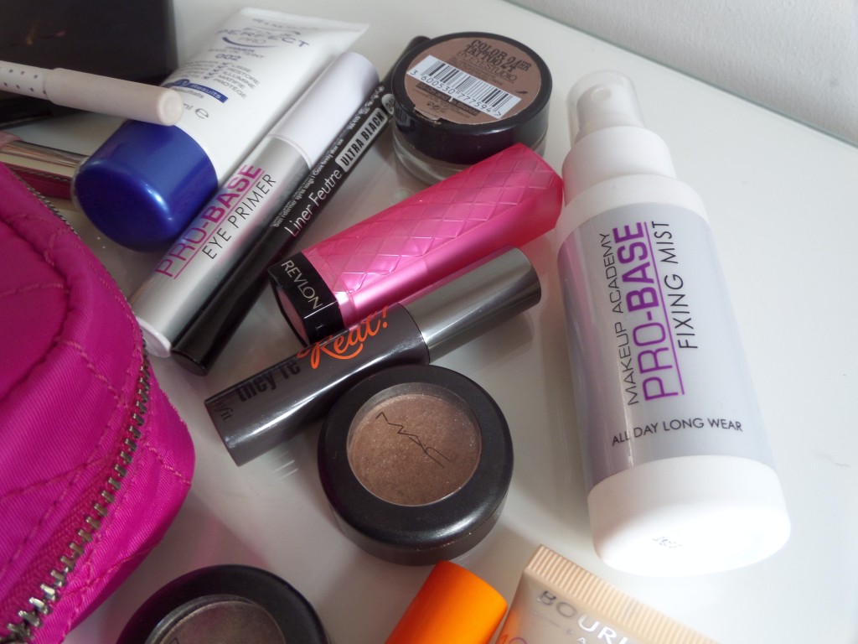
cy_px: 322
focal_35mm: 32
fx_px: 793
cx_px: 429
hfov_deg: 56.8
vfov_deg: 44.2
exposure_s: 1/45
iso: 160
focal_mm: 5.3
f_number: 3.4
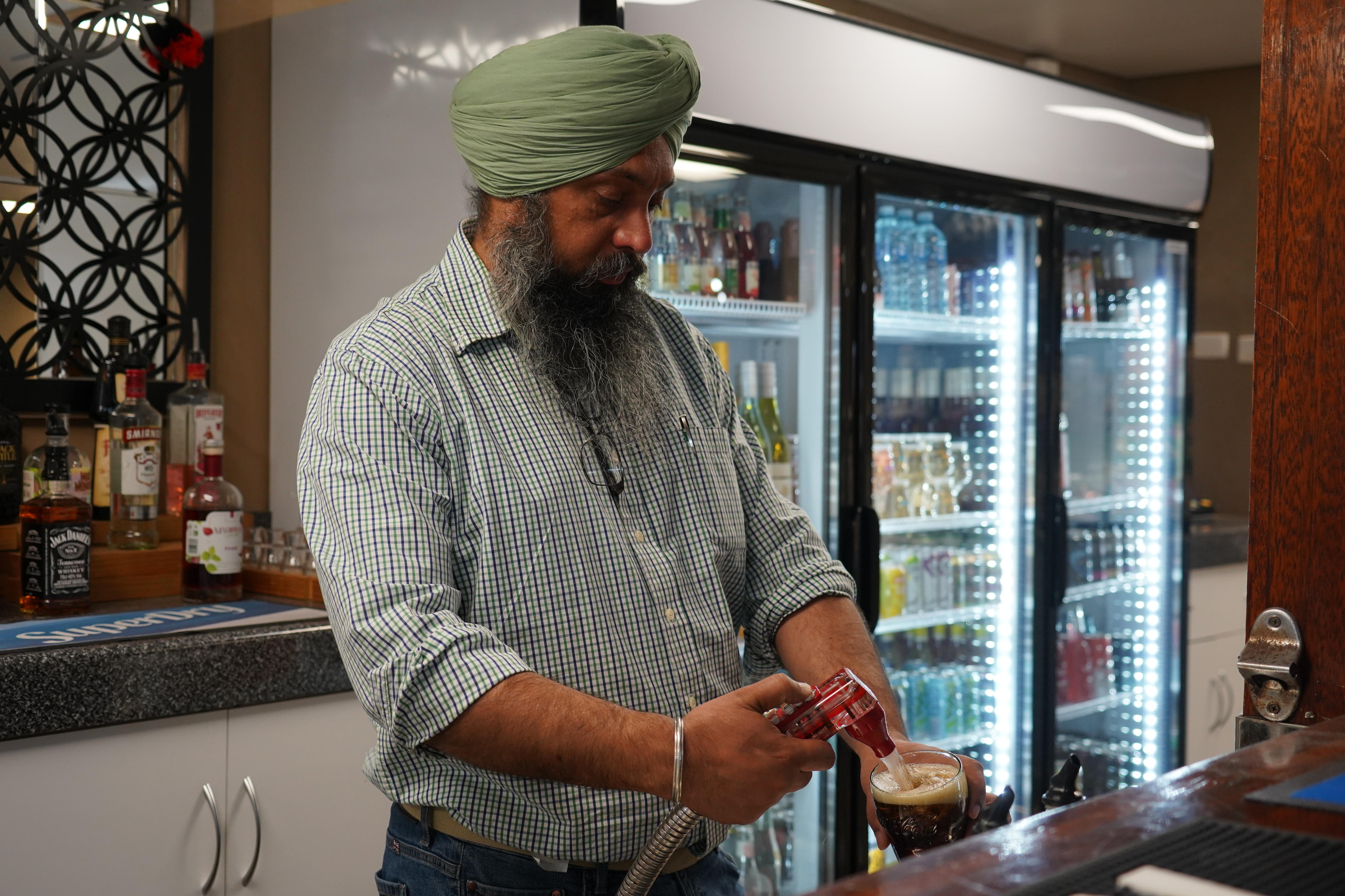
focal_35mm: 44
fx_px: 1644
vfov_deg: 30.5
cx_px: 672
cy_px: 448
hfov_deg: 44.5
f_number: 4.5
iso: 1600
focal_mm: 44
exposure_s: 1/160
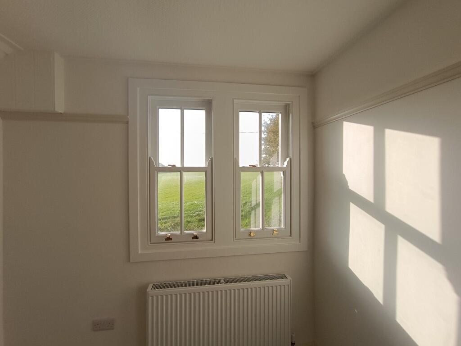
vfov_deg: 78.1
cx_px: 230
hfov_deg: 94.5
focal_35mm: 16
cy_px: 173
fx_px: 213
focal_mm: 1.66
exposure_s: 1/224
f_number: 2.2
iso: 50
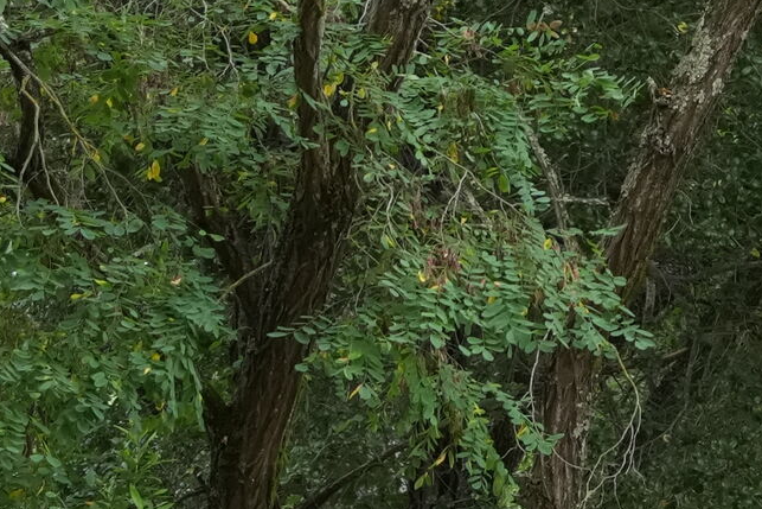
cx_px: 2172
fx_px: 7113
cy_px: 828
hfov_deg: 5.8
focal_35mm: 336
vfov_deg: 4.1
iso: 800
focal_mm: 50
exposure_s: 1/320
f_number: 4.5
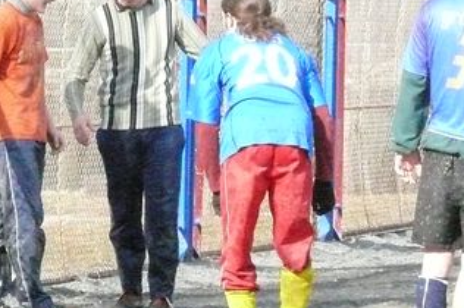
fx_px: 5665
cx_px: 106
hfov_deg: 4.7
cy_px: 87
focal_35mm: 440
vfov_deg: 3.1
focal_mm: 31.8
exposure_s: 1/800
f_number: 10
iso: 1600
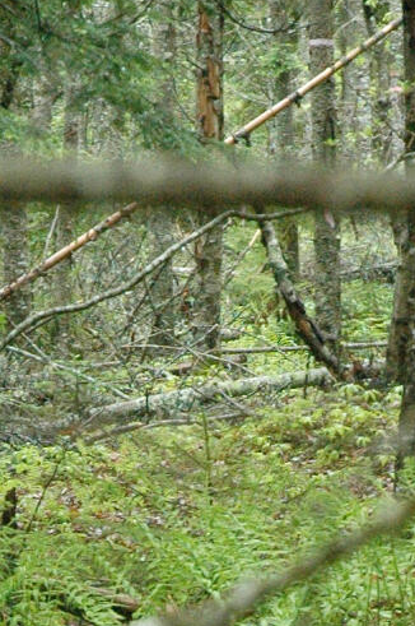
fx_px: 5514
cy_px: 956
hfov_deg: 4.3
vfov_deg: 6.4
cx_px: 82
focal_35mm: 318
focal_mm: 52
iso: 1600
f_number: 5.6
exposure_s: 1/125
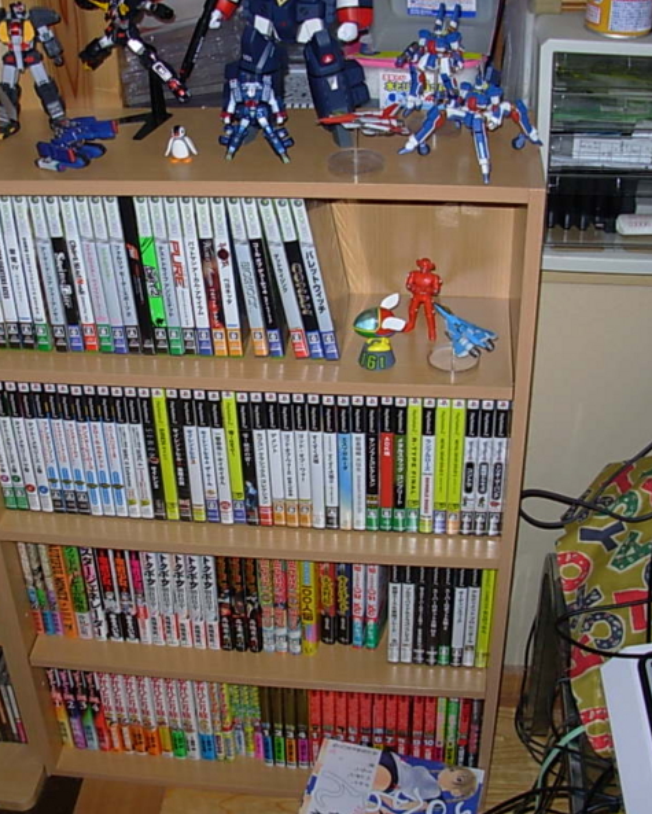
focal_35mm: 50
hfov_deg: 30.2
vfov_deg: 37.3
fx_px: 1205
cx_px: 244
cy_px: 404
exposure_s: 1/32
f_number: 2.9
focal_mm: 6.3
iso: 50
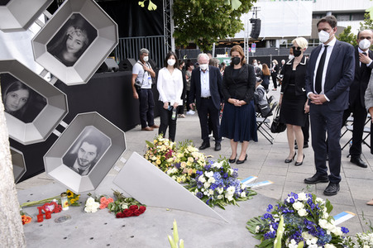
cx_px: 186
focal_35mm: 30
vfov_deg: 43.5
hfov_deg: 62.0
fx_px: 311
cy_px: 124
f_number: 11
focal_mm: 30
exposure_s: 1/160
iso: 640
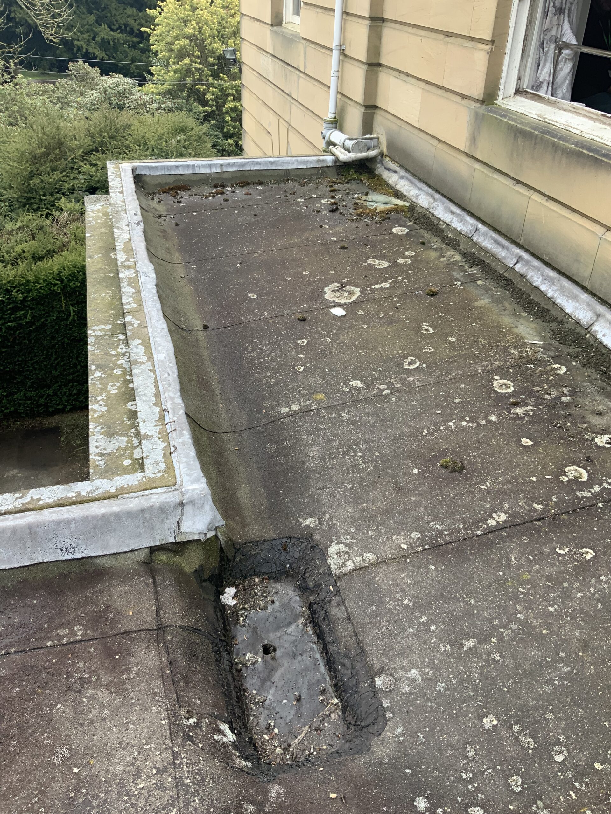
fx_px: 682
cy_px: 407
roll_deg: -1.1
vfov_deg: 61.7
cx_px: 306
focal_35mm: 29
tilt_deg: -33.1
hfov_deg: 48.2
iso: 16
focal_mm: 3
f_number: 1.8
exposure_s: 1/370
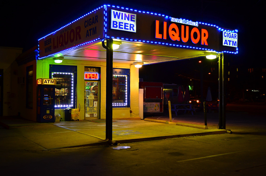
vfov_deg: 34.1
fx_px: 288
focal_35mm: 39
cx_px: 133
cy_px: 88
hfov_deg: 49.6
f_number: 4.2
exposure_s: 1/30
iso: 360
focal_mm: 26
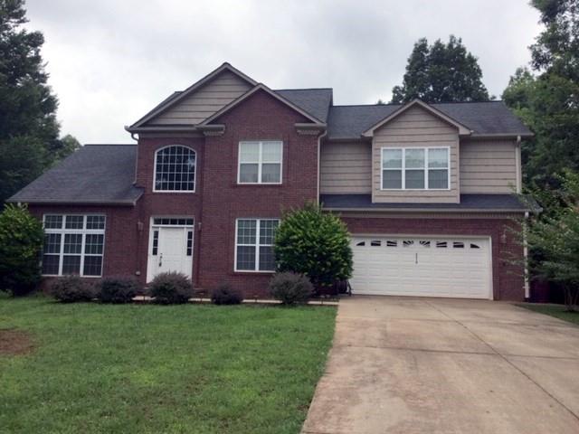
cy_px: 217
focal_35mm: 31
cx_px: 290
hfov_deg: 58.4
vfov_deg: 45.4
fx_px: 519
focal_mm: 3.3
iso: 25
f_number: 2.4
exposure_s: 1/1431
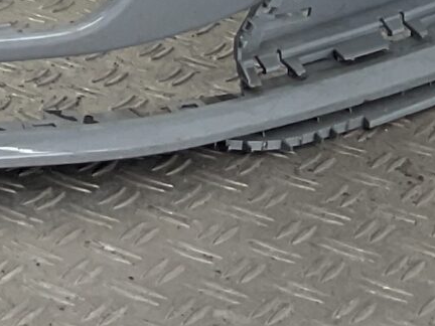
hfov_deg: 10.3
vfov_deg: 8.0
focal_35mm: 172
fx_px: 2161
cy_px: -470
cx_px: -537
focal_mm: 3
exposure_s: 1/173
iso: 16
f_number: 1.8
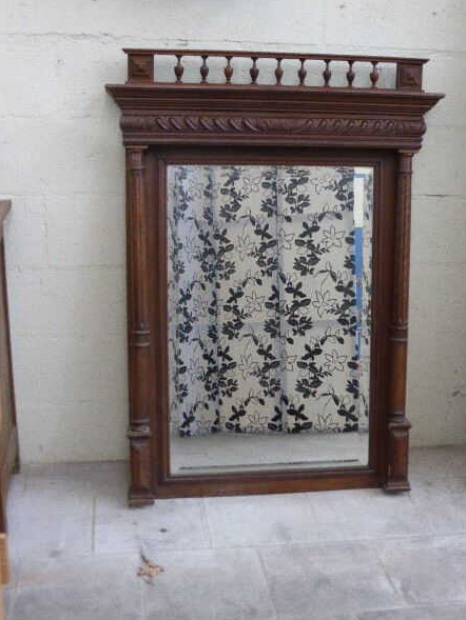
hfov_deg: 29.1
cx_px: 242
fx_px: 897
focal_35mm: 50
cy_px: 313
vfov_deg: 38.2
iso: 800
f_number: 4.1
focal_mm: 7.9
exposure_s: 1/15
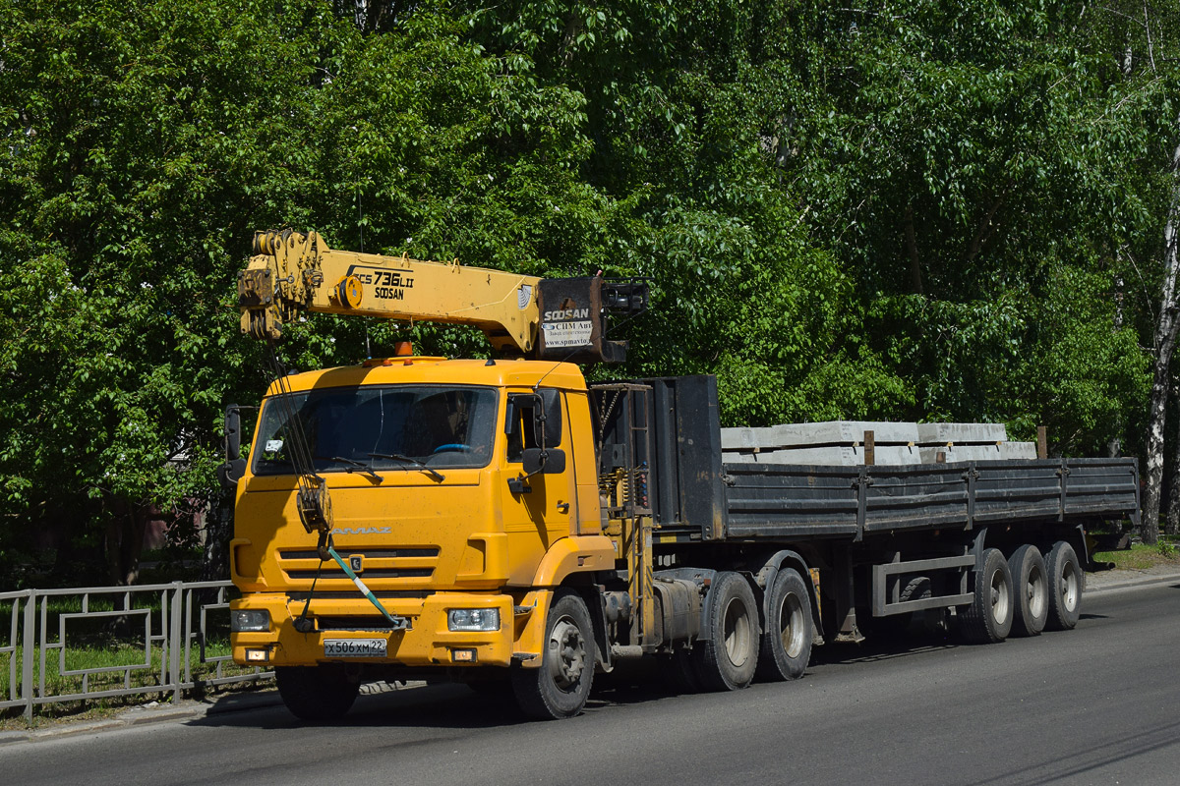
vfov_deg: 16.6
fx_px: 2704
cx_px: 590
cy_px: 393
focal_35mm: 82
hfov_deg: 24.6
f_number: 7.1
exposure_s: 1/1250
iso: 200
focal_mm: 55
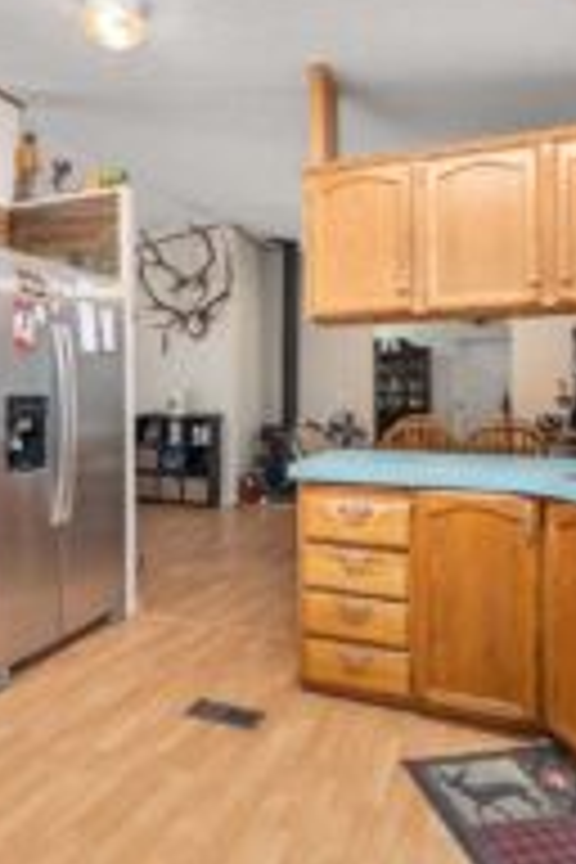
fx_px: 600
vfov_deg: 71.4
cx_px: 266
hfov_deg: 51.2
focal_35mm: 25
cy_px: 394
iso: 1000
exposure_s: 1/10
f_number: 7.1
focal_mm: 12
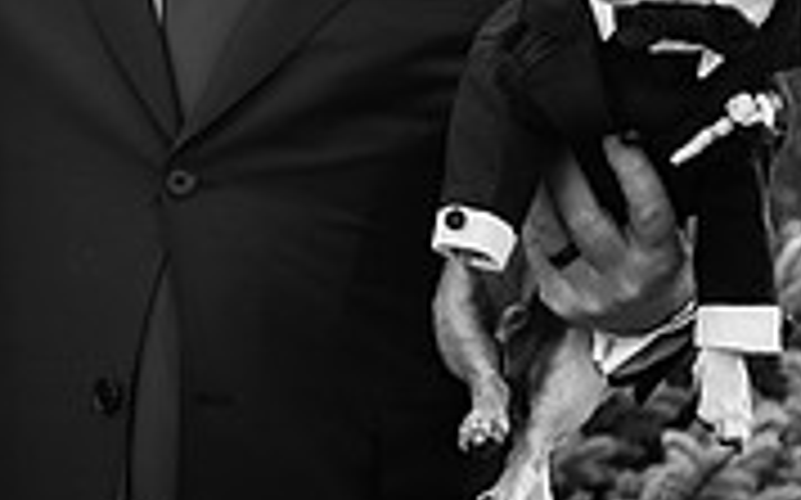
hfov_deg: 12.5
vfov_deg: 7.7
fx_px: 3621
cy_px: -255
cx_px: 0
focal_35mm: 166
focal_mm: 50
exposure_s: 1/400
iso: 160
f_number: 4
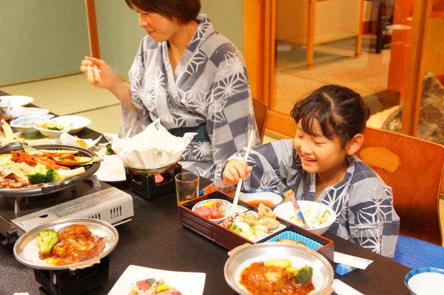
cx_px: 222
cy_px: 148
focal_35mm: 48
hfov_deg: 41.2
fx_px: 591
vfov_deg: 28.0
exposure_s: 1/30
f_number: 4
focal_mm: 32
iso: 3200
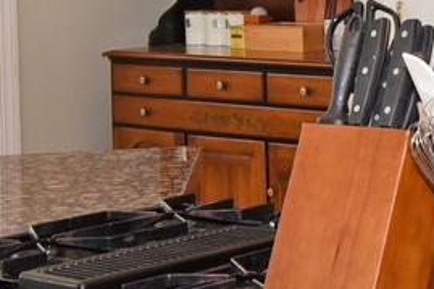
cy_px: -72
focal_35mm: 122
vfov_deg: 11.0
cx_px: 579
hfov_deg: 15.9
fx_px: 1470
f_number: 8
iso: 1250
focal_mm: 16
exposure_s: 1/80
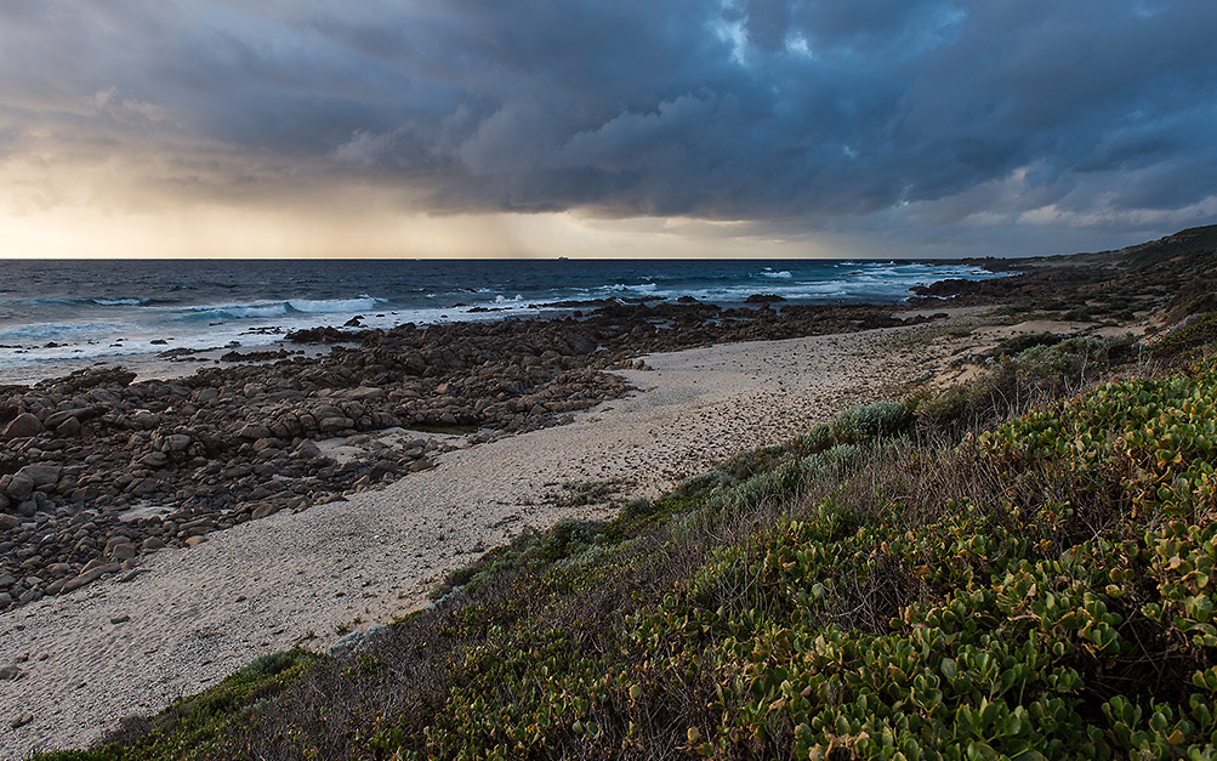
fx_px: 829
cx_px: 601
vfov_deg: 49.3
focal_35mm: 25
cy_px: 360
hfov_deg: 72.5
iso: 250
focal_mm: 24
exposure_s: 1/250
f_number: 9
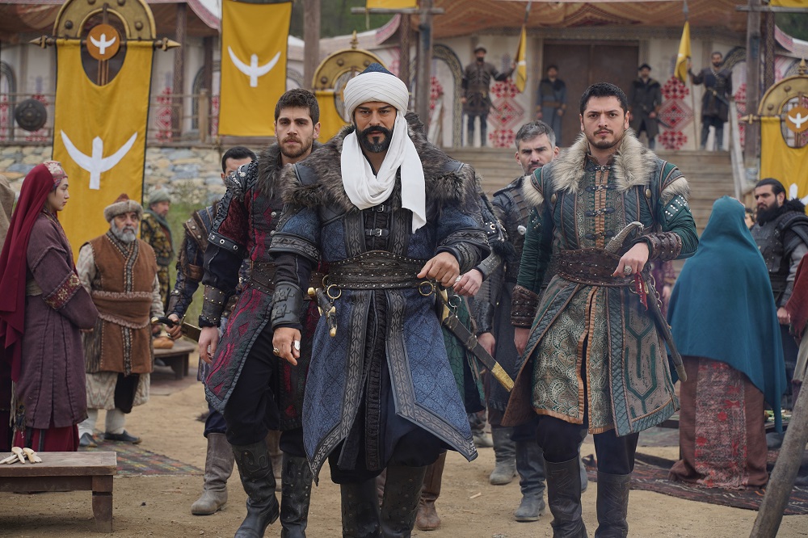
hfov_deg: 27.0
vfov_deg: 18.2
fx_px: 1683
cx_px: 404
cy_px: 269
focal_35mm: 75
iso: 100
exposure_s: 1/320
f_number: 5
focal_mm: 75
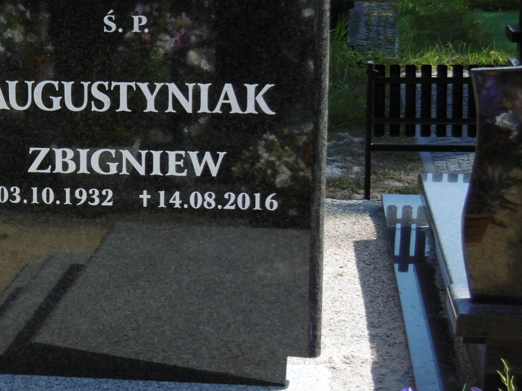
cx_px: 44
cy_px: 191
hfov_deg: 15.4
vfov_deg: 11.8
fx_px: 1900
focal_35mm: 126
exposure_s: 1/400
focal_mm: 12.1
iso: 100
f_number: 4.4
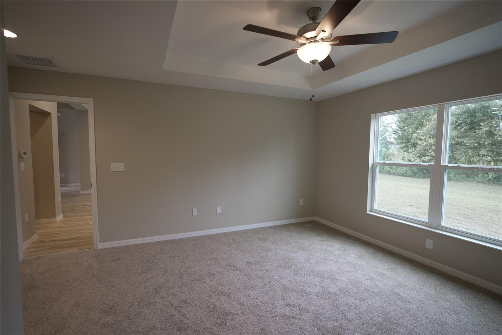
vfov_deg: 70.5
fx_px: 237
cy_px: 168
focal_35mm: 17
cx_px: 251
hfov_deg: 93.3
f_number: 2.8
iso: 640
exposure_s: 1/250
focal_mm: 17
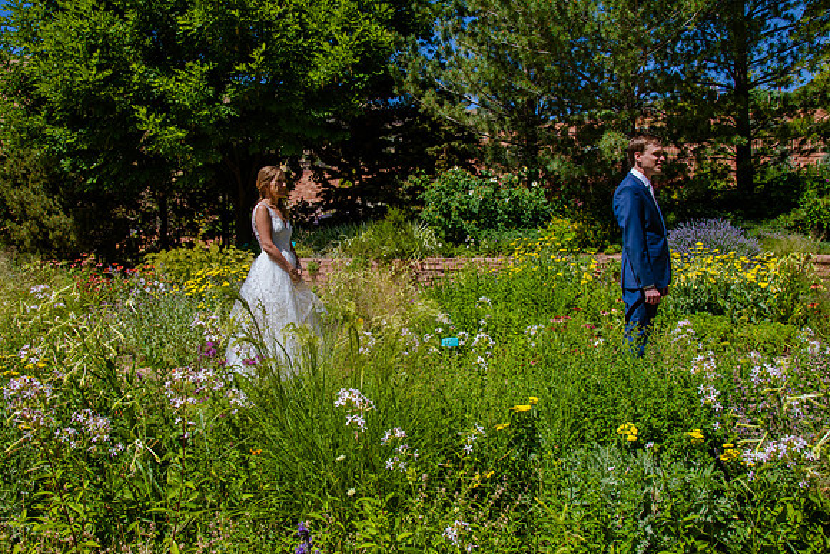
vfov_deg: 39.5
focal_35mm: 33
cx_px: 386
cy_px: 260
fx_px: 771
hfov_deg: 56.5
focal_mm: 30
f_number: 10
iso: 200
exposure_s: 1/320
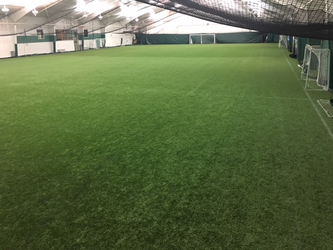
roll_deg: +1.2
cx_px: 166
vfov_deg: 48.2
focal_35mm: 29
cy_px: 125
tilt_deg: -18.5
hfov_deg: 61.7
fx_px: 279
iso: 200
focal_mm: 4.15
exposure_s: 1/20
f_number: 2.2
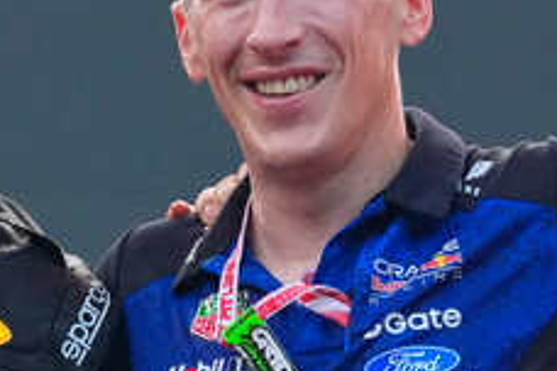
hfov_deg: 1.3
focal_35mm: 1581
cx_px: 247
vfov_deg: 0.9
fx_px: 24460
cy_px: 483
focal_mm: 300
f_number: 5.6
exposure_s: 1/200
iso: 2000
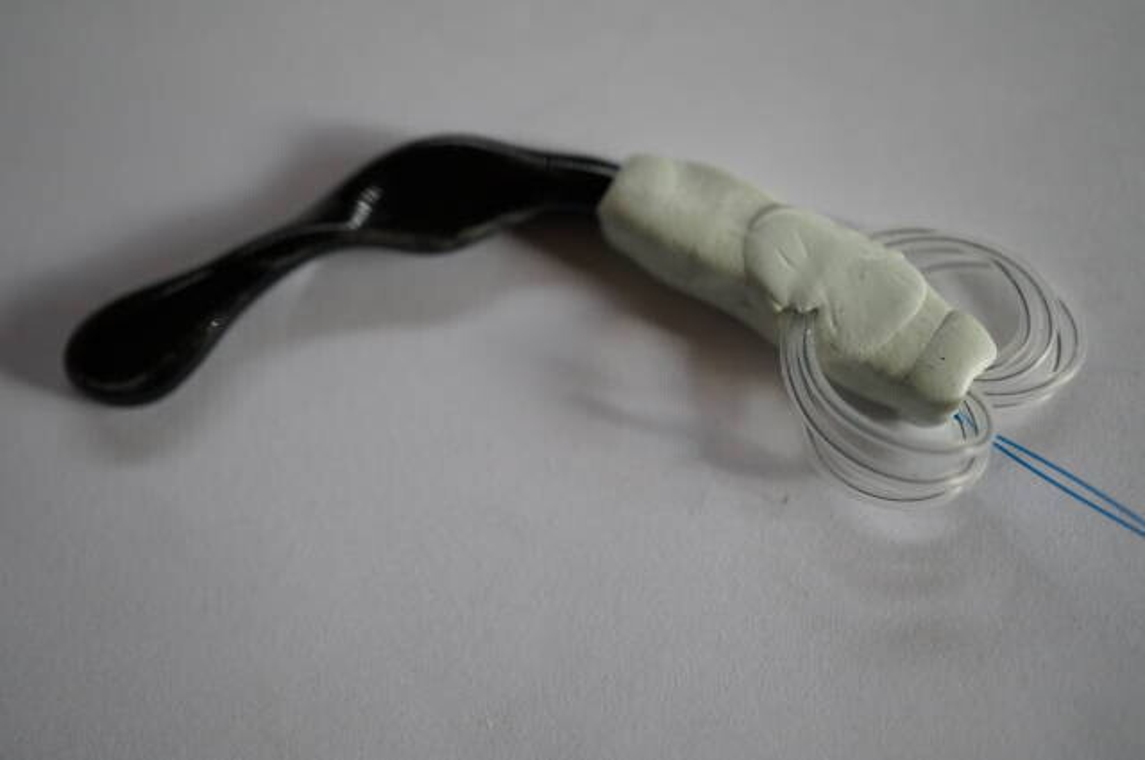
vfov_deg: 29.8
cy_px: 380
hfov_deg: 43.7
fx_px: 1429
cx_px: 572
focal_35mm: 45
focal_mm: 30
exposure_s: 1/100
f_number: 4
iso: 800
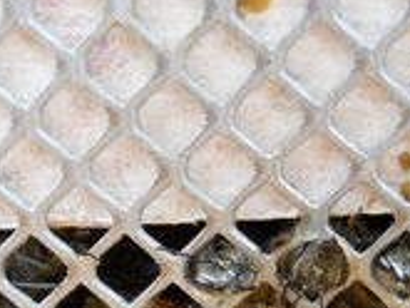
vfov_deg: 16.8
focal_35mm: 87
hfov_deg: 22.4
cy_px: 277
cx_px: 147
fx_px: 1031
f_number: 3.1
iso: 400
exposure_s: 1/60
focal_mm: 6.72
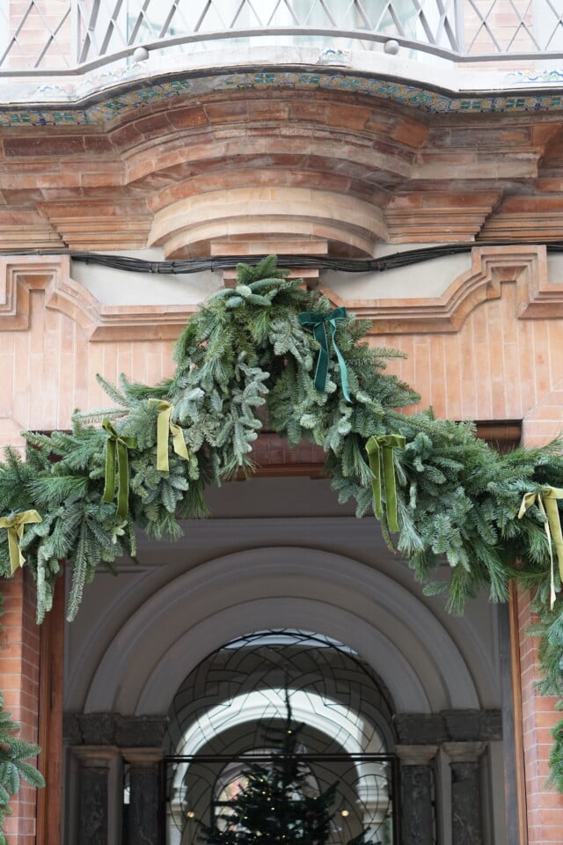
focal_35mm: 75
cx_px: 282
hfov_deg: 18.2
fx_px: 1759
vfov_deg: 27.0
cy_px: 422
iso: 1000
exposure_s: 1/160
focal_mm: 50
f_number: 4
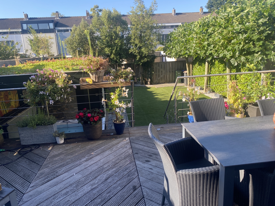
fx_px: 207
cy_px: 103
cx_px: 138
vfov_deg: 53.1
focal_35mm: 26
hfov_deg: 67.3
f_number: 1.8
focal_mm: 4.25
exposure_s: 1/527
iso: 32
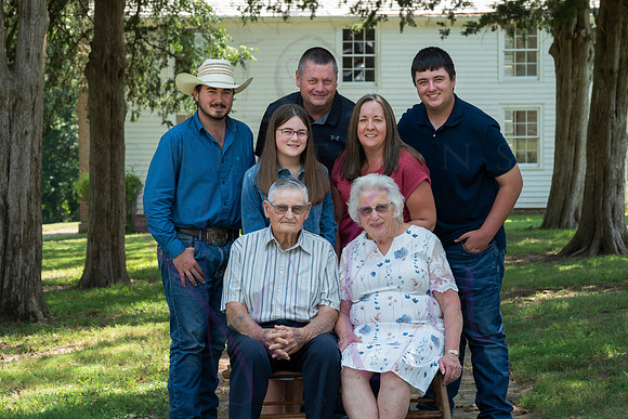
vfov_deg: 15.0
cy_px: 210
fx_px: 1588
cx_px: 314
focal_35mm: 91
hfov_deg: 22.4
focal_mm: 91
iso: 400
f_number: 8
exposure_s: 1/160
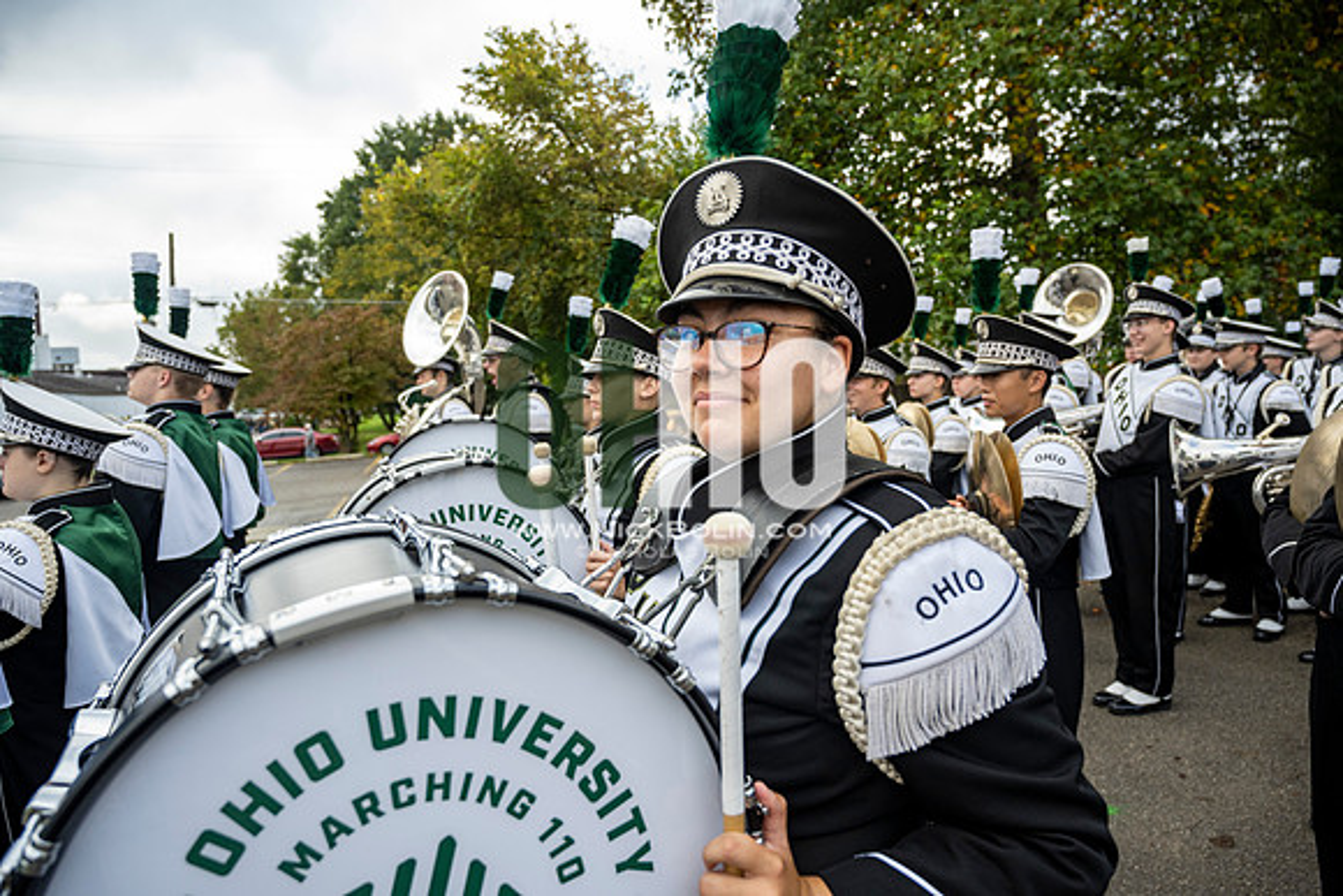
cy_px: 448
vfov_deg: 53.2
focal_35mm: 24
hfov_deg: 73.7
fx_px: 896
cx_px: 672
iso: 400
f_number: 4
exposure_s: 1/800
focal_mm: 24
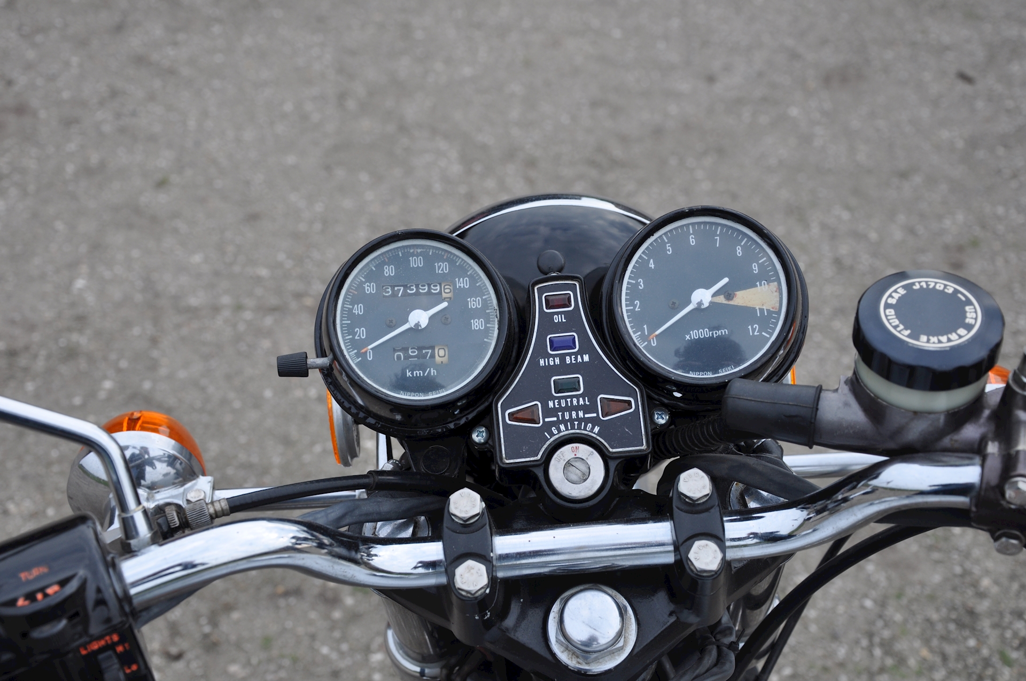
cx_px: 513
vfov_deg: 21.5
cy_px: 340
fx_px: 1793
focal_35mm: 63
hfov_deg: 31.9
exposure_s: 1/200
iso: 200
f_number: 7.1
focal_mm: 42
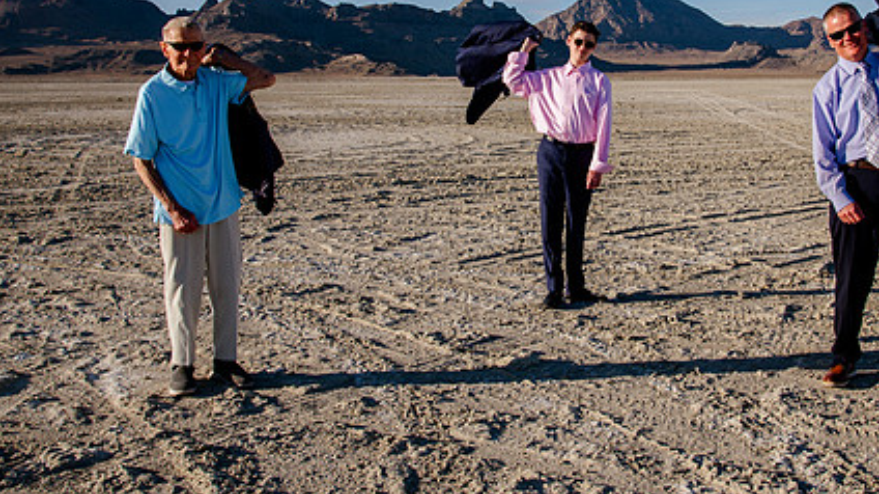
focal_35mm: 45
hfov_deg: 45.3
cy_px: 160
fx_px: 1048
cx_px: 524
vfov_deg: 26.3
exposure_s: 1/320
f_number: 11
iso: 200
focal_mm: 30
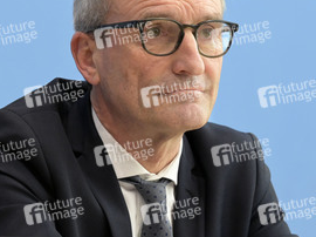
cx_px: 140
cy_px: 65
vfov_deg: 4.6
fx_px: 2928
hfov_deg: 6.2
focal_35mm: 321
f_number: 5.6
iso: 4000
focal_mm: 200
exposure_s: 1/640
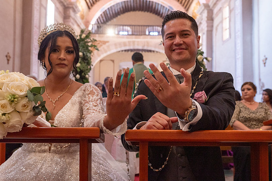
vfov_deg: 37.9
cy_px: 90
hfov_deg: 54.4
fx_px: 264
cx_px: 136
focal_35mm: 35
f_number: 5
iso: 2500
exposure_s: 1/100
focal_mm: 35
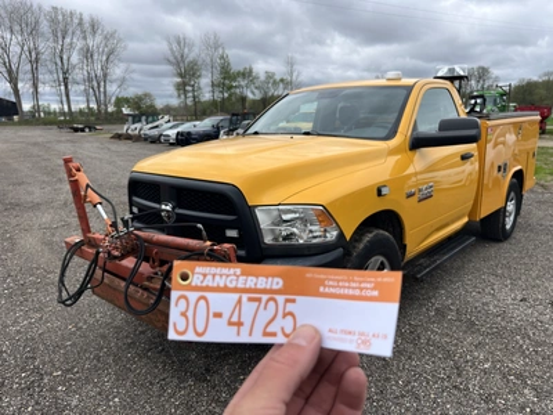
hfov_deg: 67.3
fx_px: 415
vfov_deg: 53.1
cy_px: 208
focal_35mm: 26
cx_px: 276
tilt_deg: -13.4
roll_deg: +0.0
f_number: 1.6
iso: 50
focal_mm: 5.1
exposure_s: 1/2967
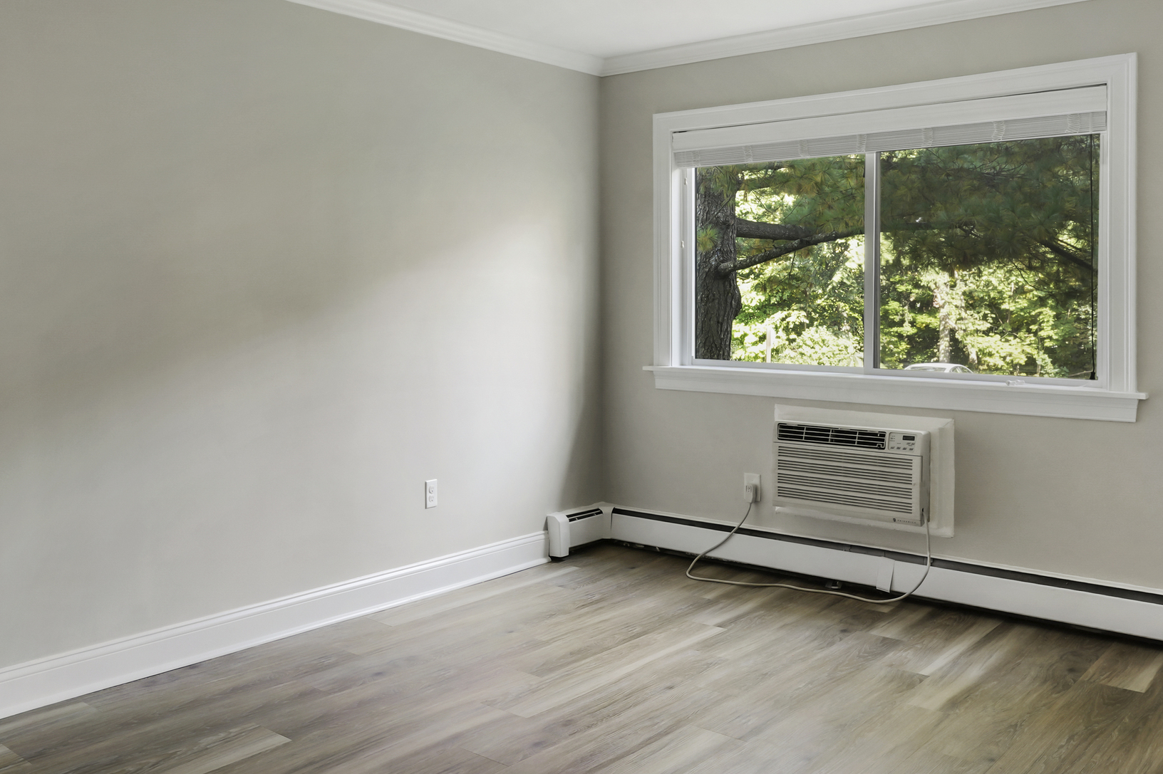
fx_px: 1033
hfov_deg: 57.7
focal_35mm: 32
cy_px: 242
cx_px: 405
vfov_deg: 40.5
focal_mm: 17
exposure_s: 1/2.5
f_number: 11
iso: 100
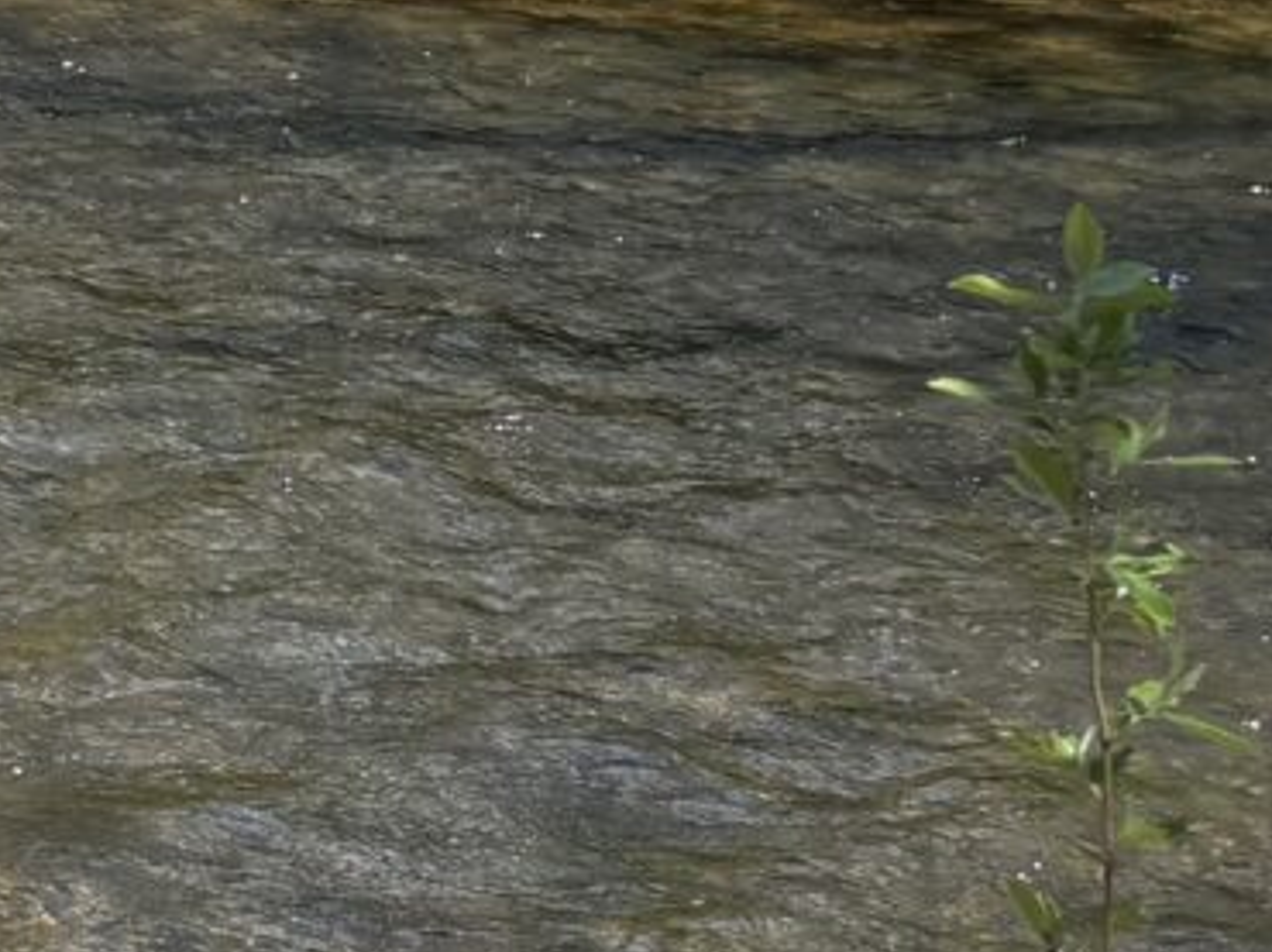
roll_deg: +0.5
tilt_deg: -8.8
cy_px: -292
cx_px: -2128
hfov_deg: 9.4
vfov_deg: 8.1
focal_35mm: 180
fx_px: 6610
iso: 50
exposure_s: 1/1420
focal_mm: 5.96
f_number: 1.6
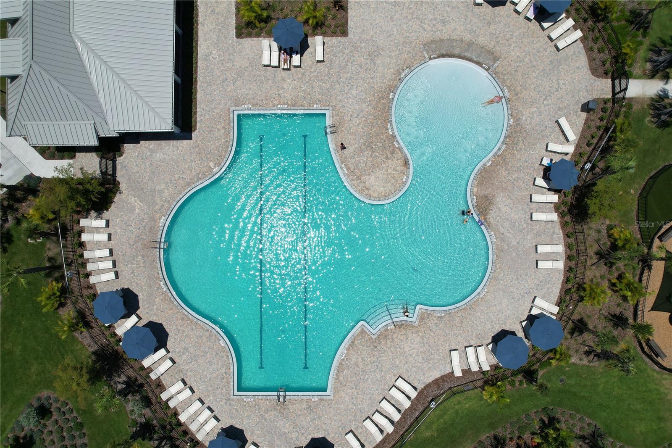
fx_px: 411
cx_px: 336
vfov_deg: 57.2
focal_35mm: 22
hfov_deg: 78.6
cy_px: 224
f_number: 2.8
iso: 100
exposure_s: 1/1250
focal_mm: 8.38
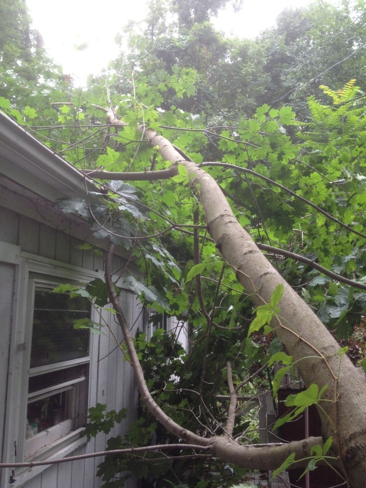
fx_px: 493
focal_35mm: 35
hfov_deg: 40.7
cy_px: 244
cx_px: 183
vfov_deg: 52.6
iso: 64
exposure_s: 1/129
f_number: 2.4
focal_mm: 4.28
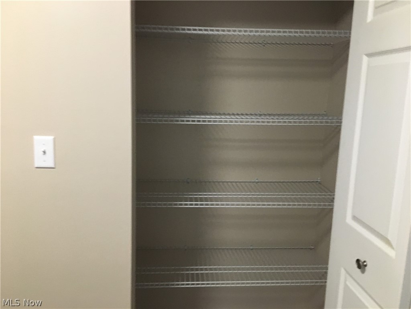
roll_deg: -0.8
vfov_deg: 48.2
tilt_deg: -6.9
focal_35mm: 29
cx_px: 206
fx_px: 344
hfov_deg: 61.7
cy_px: 154
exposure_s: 1/30
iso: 200
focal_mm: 4.15
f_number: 2.2
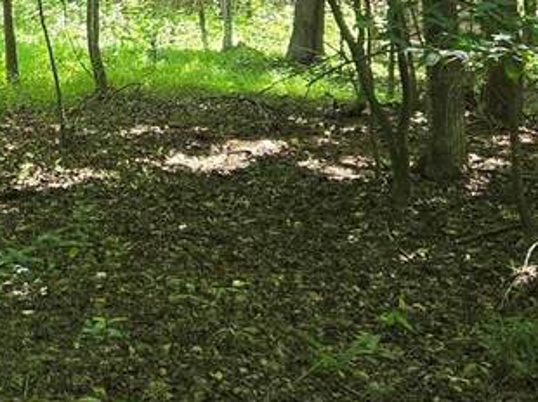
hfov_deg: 19.9
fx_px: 1475
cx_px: -24
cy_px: -12
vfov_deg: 15.2
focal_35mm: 95
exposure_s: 1/180
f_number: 1.8
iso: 160
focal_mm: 5.4
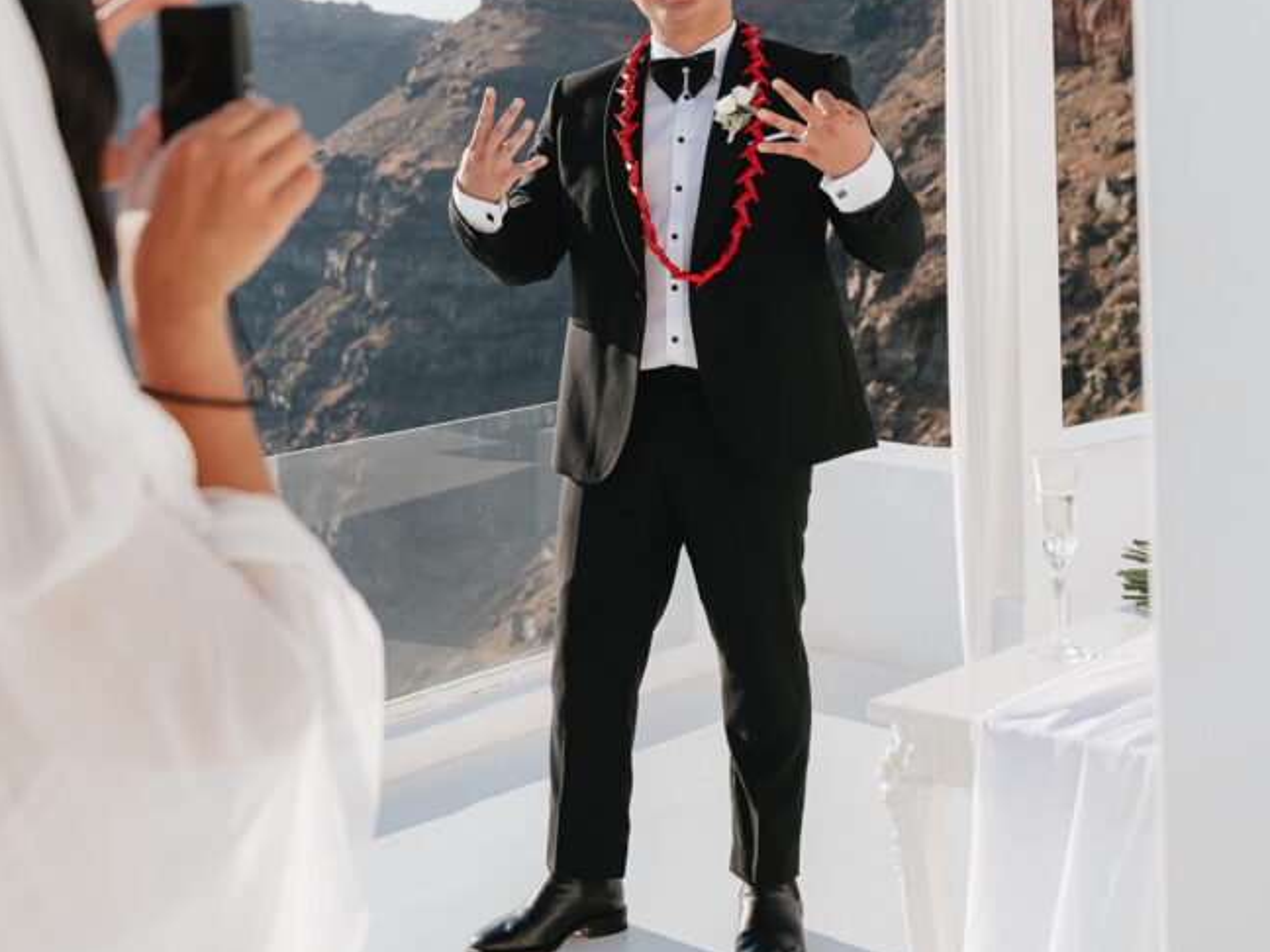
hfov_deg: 29.8
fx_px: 2385
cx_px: 557
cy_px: 69
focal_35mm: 65
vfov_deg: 22.0
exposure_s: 1/1600
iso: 100
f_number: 4
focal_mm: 38
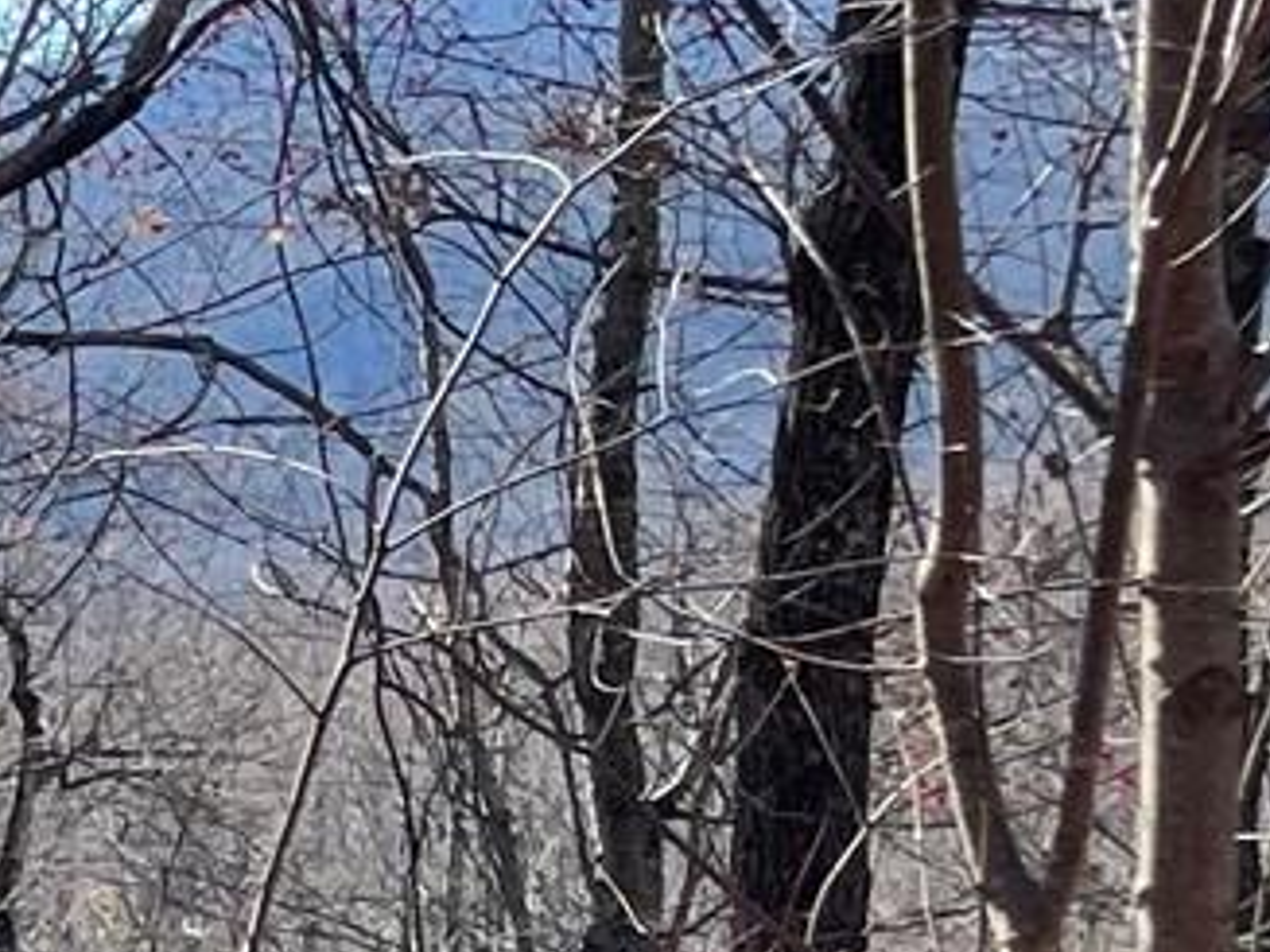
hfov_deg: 9.8
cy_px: 1014
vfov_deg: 9.0
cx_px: -2303
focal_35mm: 163
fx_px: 5978
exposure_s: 1/1182
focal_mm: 4.2
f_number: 1.6
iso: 32
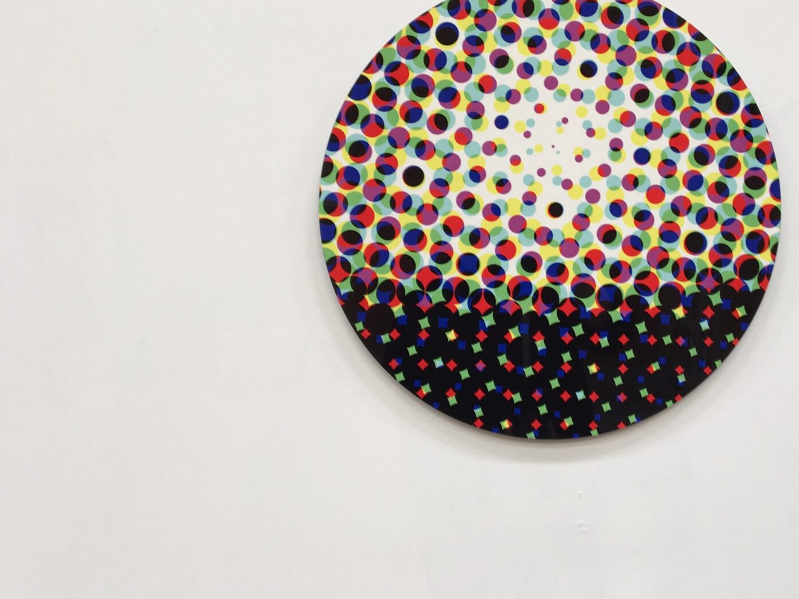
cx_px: 541
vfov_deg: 35.6
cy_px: 204
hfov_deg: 46.0
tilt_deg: +0.5
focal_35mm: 40
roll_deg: +0.3
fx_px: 923
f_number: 2.2
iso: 25
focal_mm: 4.15
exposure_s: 1/40
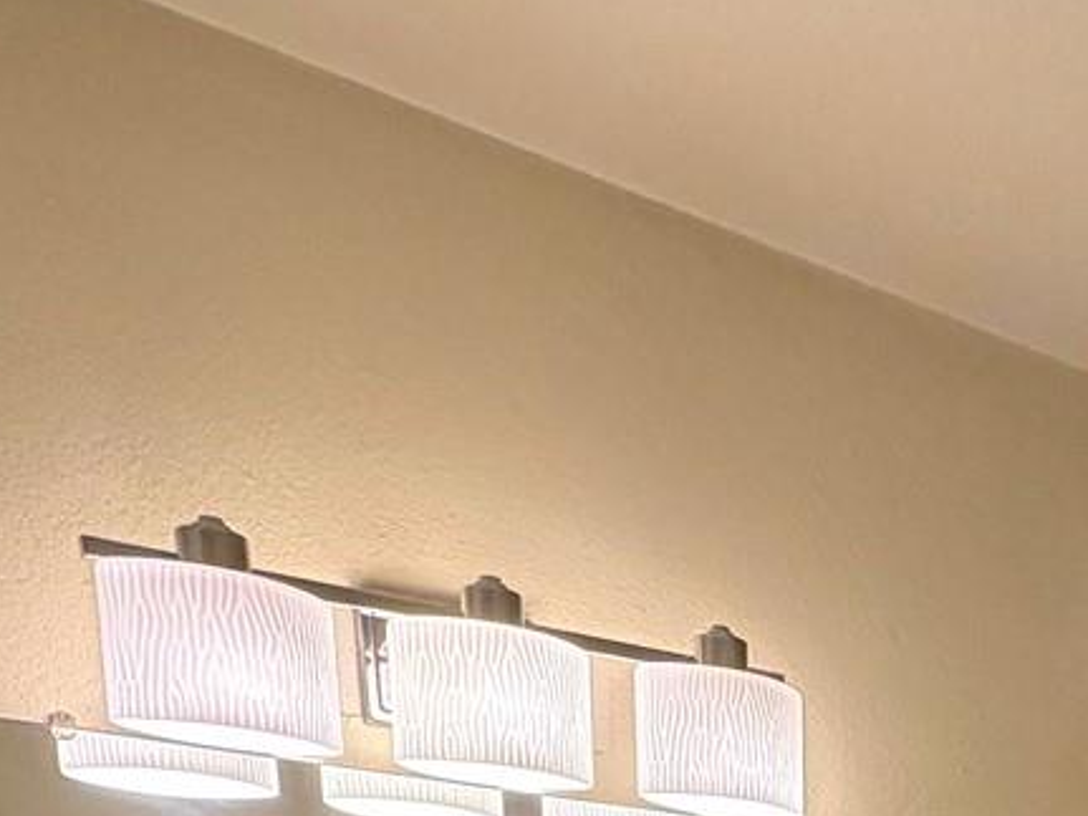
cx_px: 1091
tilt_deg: -10.3
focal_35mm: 52
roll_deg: +1.2
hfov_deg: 33.6
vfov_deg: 20.4
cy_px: 1448
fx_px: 1634
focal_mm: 2.22
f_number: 2.2
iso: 320
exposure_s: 1/120
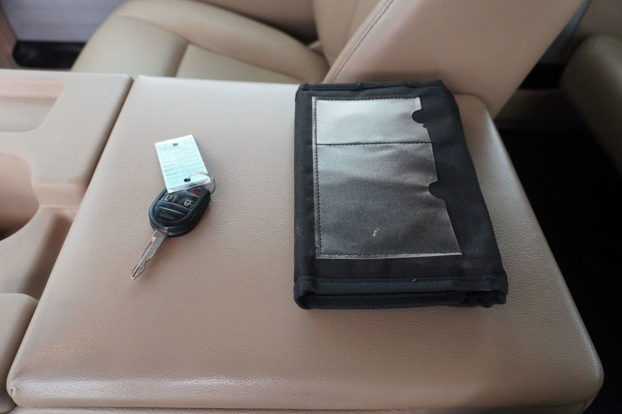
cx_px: 315
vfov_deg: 51.3
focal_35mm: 25
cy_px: 205
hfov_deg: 71.5
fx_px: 432
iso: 1000
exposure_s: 1/60
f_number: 4
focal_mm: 16
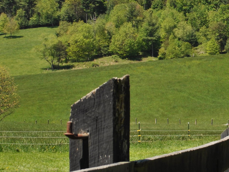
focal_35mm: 135
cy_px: 56
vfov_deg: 11.0
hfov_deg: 14.3
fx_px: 893
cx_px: 242
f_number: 8
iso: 100
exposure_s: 1/250
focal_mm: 34
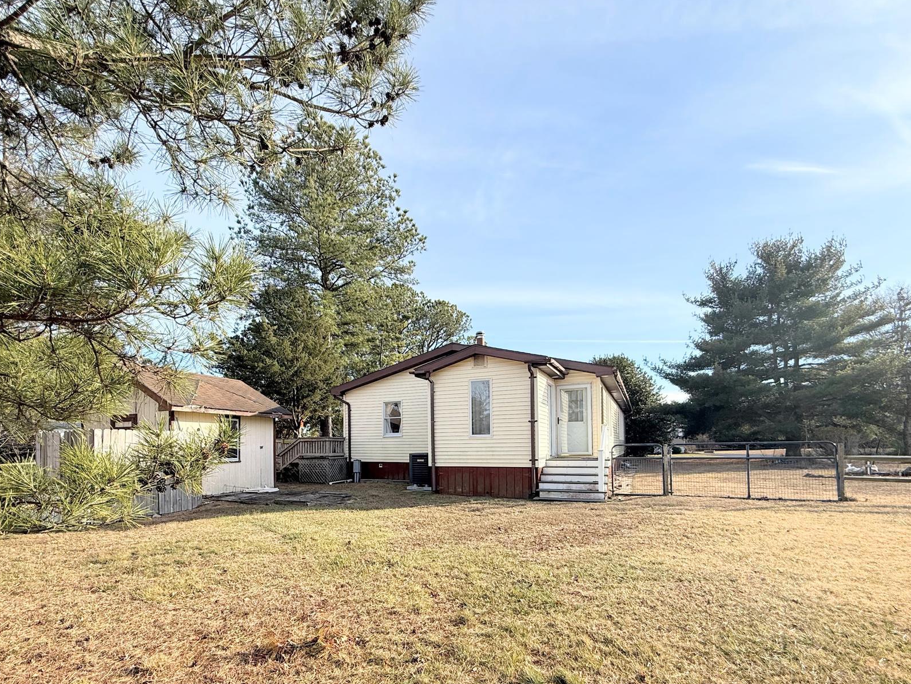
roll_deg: +0.7
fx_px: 474
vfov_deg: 70.2
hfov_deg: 87.5
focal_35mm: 18
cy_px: 436
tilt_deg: +2.4
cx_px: 412
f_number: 2.2
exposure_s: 1/985
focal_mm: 2.22
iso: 50
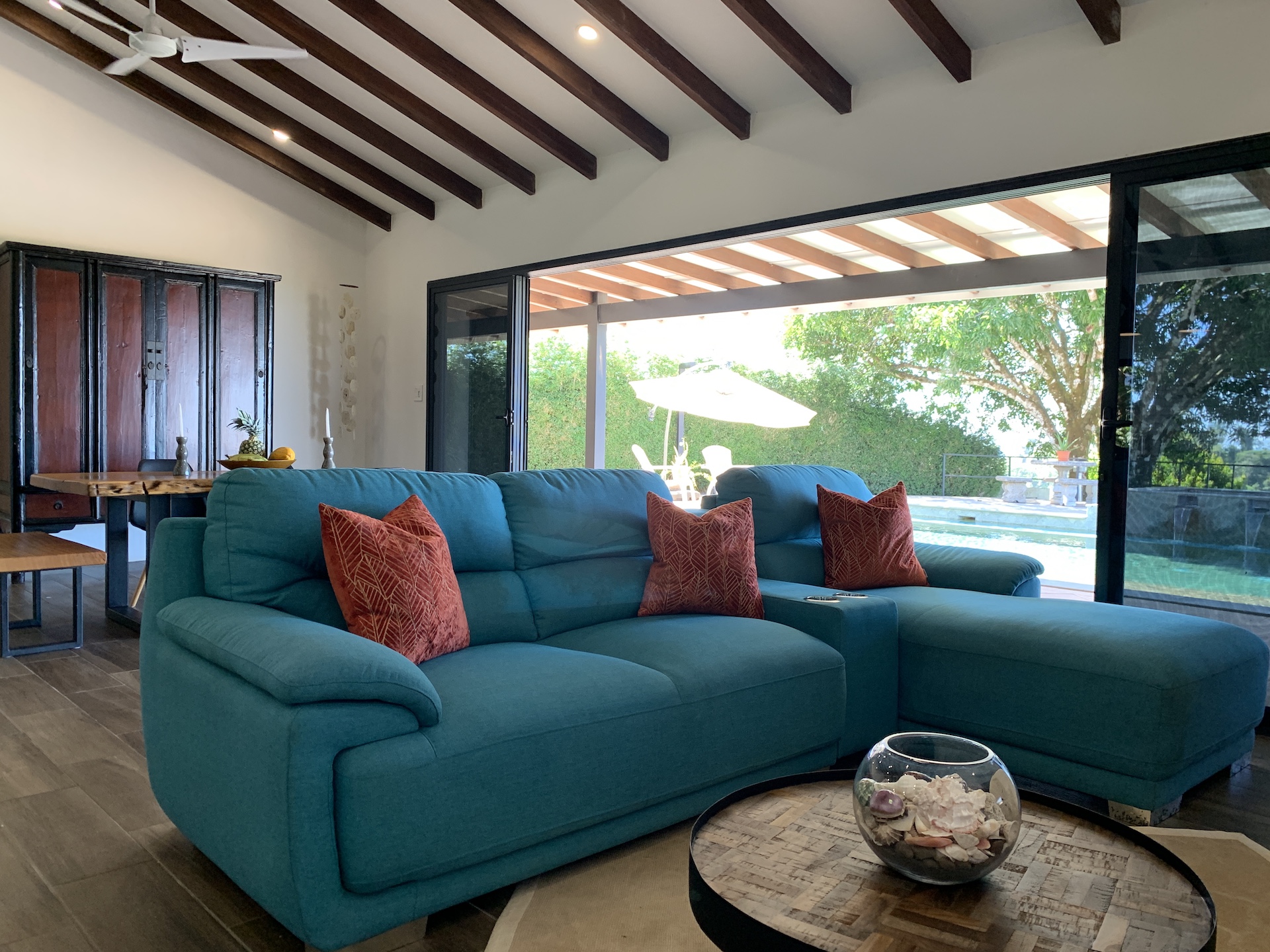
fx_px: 954
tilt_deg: -1.3
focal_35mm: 26
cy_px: 476
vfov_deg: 53.1
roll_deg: -2.0
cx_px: 635
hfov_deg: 67.3
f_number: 1.8
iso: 100
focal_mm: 4.25
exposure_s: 1/79
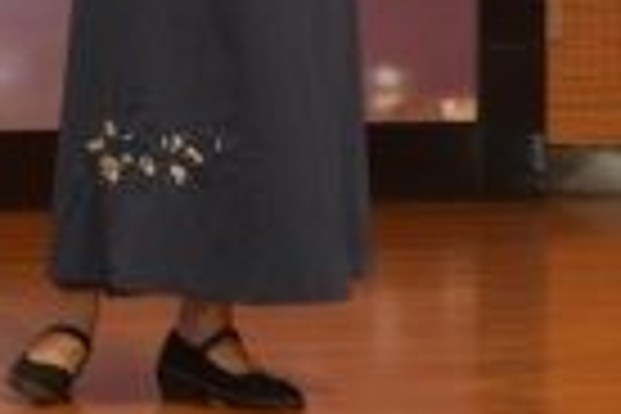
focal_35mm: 334
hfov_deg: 6.0
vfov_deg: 4.1
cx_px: -616
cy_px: -362
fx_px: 5761
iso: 800
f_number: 6.3
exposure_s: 1/125
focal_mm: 70
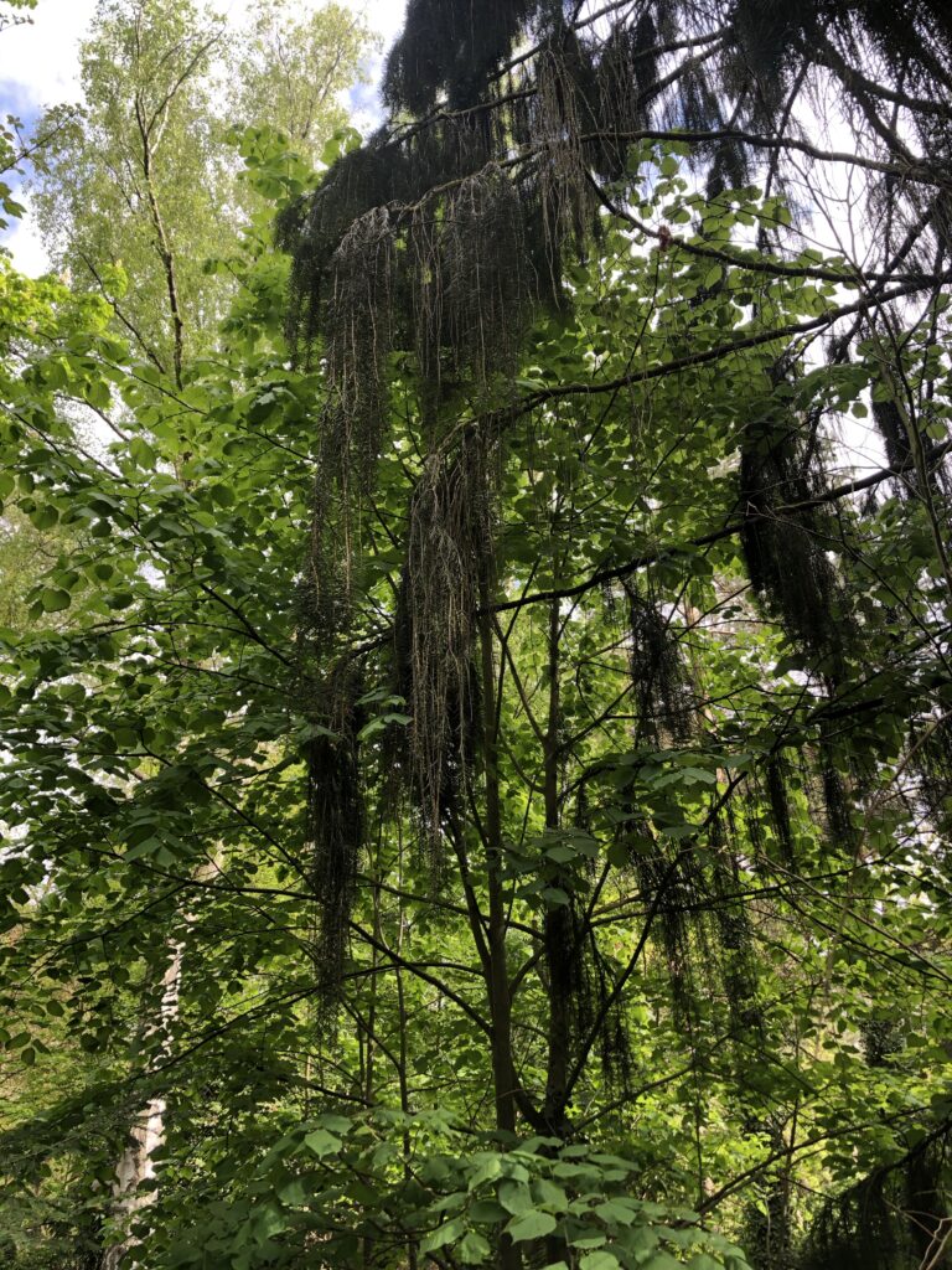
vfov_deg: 63.4
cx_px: 476
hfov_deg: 49.7
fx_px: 1027
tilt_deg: +31.5
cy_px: 635
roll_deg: +2.3
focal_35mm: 28
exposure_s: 1/139
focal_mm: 3.99
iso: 20
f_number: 1.8
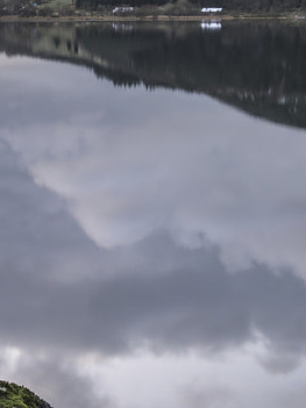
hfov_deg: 18.6
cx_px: 87
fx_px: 932
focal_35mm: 79
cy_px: 346
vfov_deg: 24.2
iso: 250
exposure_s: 2
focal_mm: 18
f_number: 16
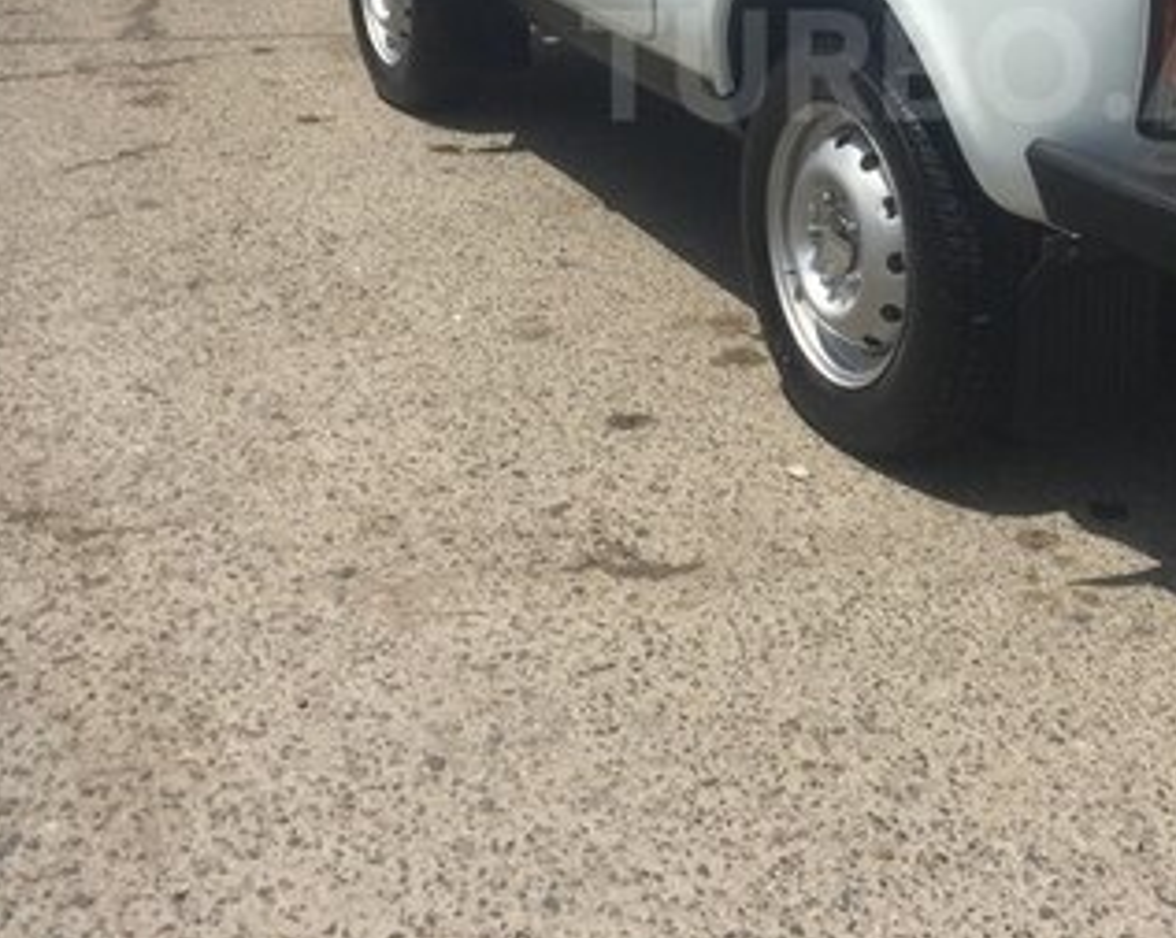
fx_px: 2052
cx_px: 961
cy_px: 65
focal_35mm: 59
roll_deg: -3.4
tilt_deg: -12.3
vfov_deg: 24.9
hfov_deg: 31.1
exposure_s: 1/3049
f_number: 2.2
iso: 32
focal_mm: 4.15
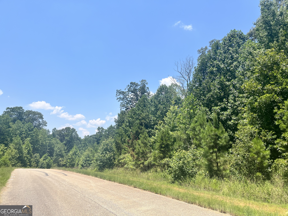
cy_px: 108
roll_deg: -1.4
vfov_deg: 53.1
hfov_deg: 67.3
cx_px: 144
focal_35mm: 26
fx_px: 216
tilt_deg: +11.5
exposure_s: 1/3135
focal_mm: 5.1
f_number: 1.6
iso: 50
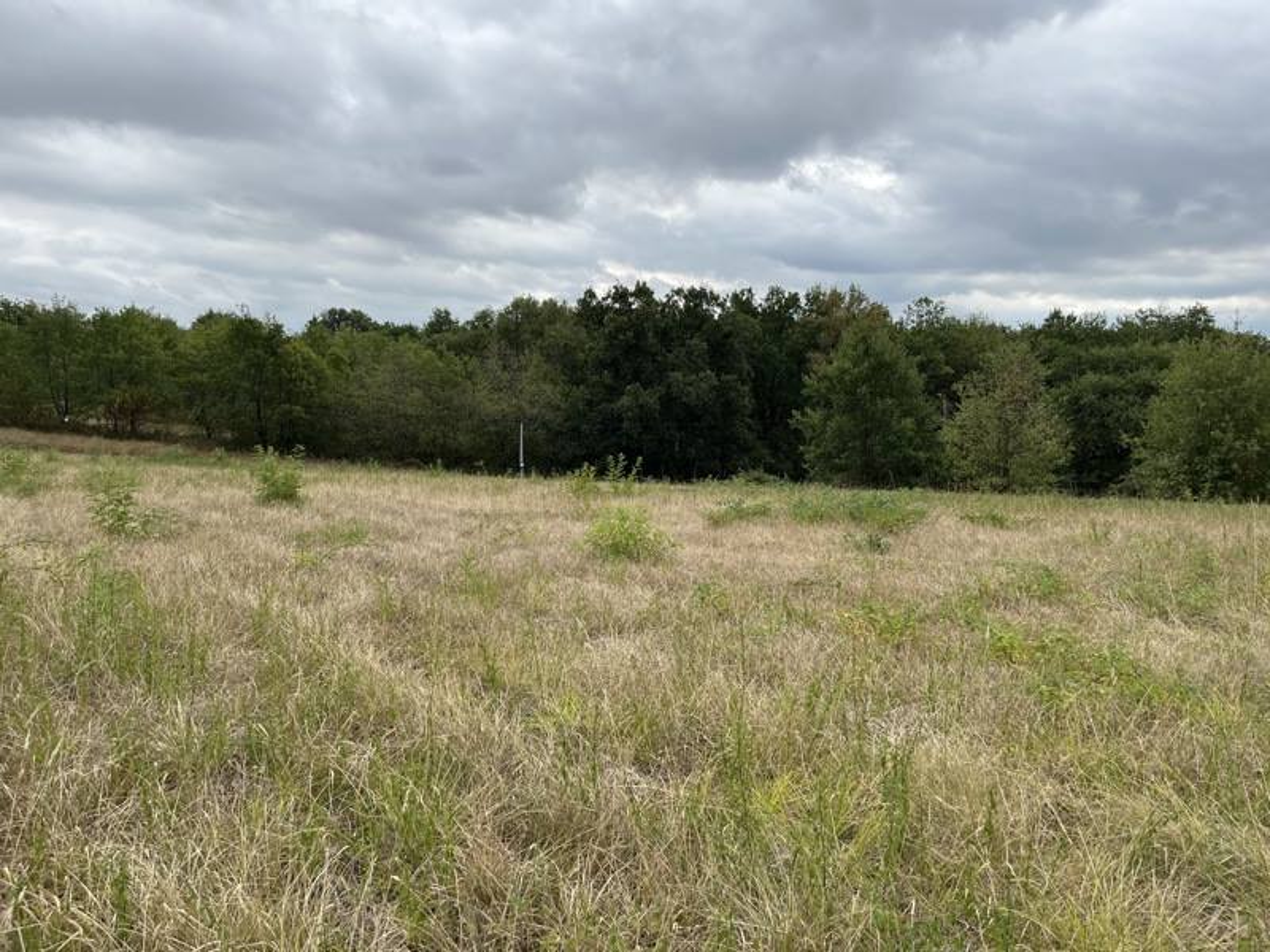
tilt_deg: -4.6
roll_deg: +2.1
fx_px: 954
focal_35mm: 26
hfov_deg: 67.3
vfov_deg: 53.1
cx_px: 635
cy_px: 476
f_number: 1.6
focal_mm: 5.1
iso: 50
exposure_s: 1/1923
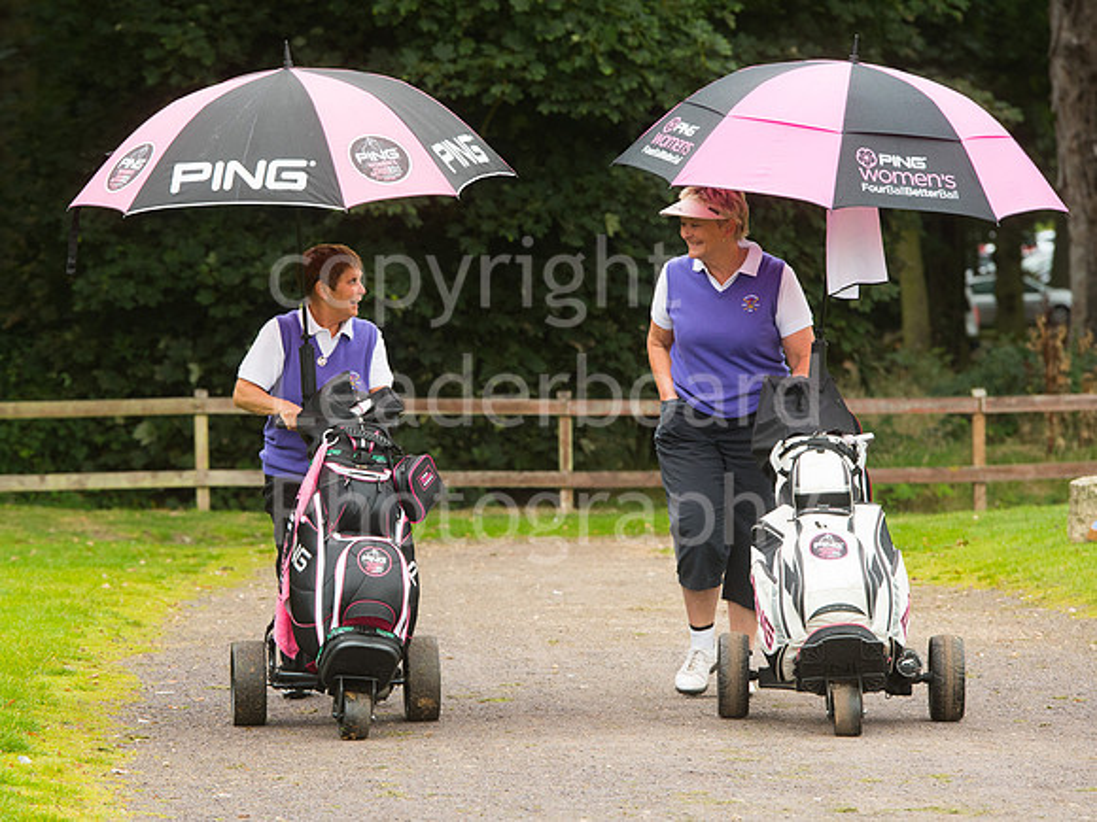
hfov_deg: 9.1
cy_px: 437
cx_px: 431
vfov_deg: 6.8
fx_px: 6927
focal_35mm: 219
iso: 800
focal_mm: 170
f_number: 7.1
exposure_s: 1/250
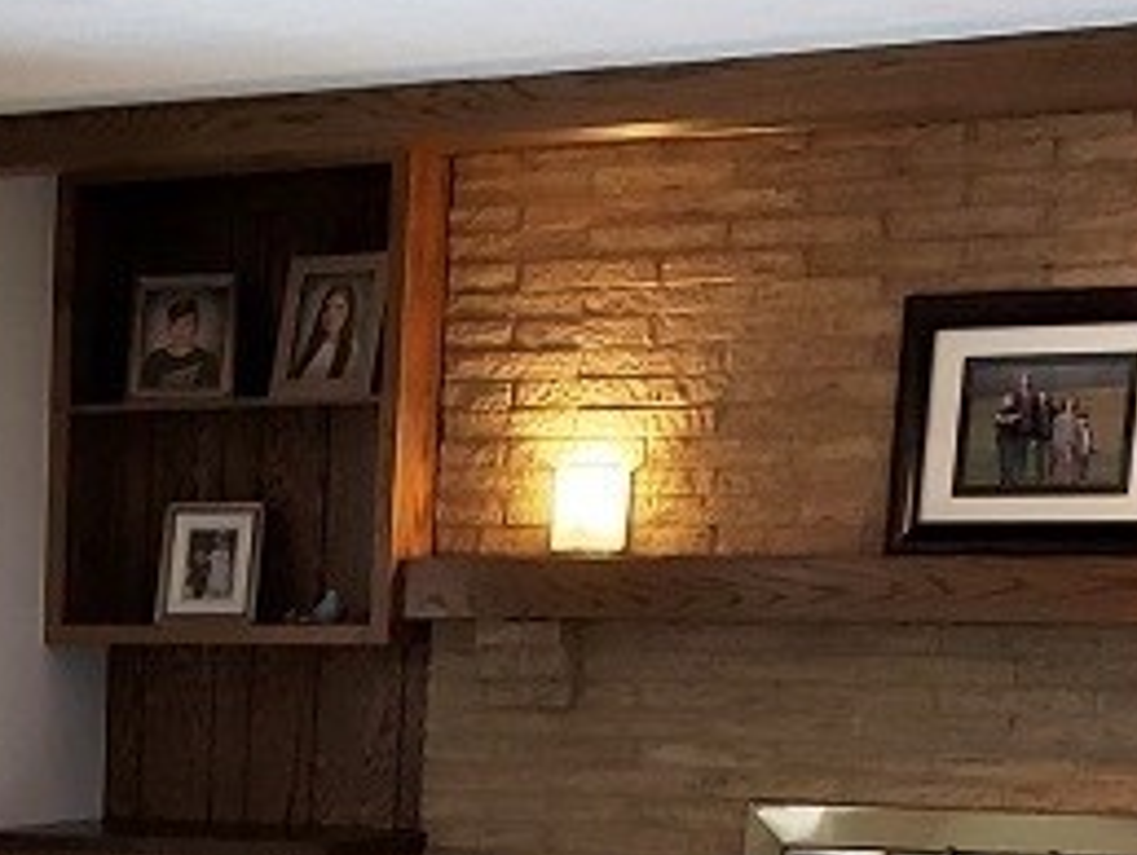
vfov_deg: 13.4
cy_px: 1344
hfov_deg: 18.5
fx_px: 3386
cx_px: -31
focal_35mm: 103
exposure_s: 1/30
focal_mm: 4.3
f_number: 2.4
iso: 80
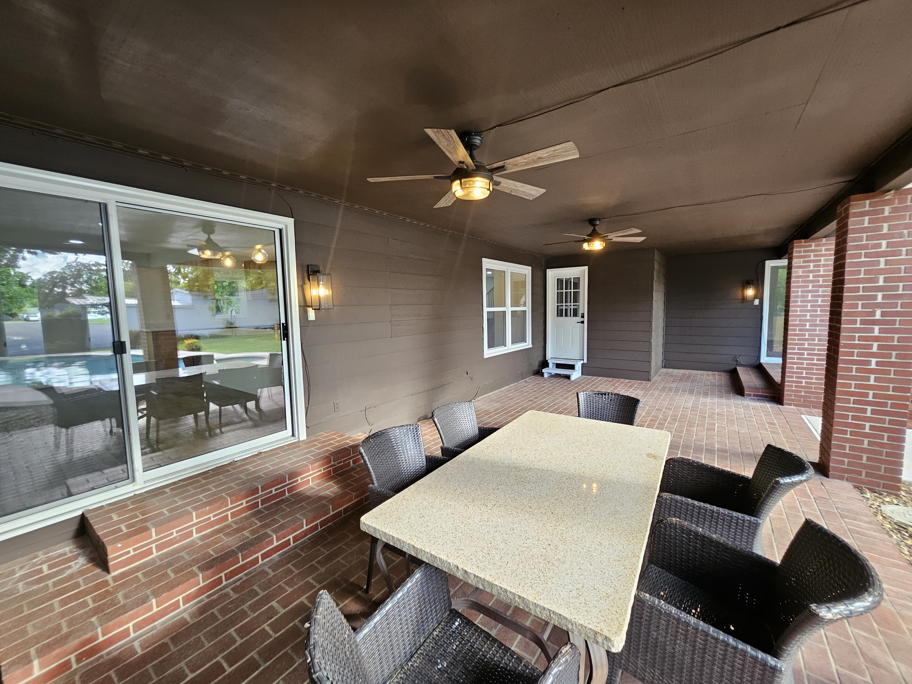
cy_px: 342
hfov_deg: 106.2
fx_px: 343
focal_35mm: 13
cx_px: 456
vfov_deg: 89.9
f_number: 2.2
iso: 64
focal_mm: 1.74
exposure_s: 1/60
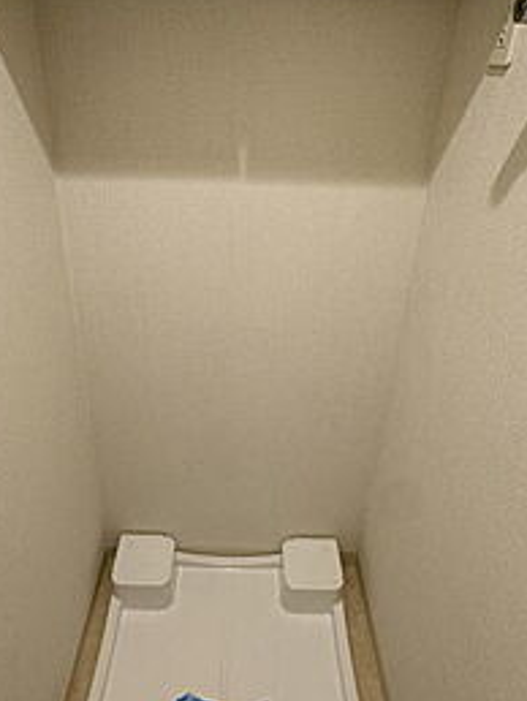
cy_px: 334
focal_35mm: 26
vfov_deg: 67.2
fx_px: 527
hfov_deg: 53.0
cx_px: 236
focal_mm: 2.22
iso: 160
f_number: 2.2
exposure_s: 1/50
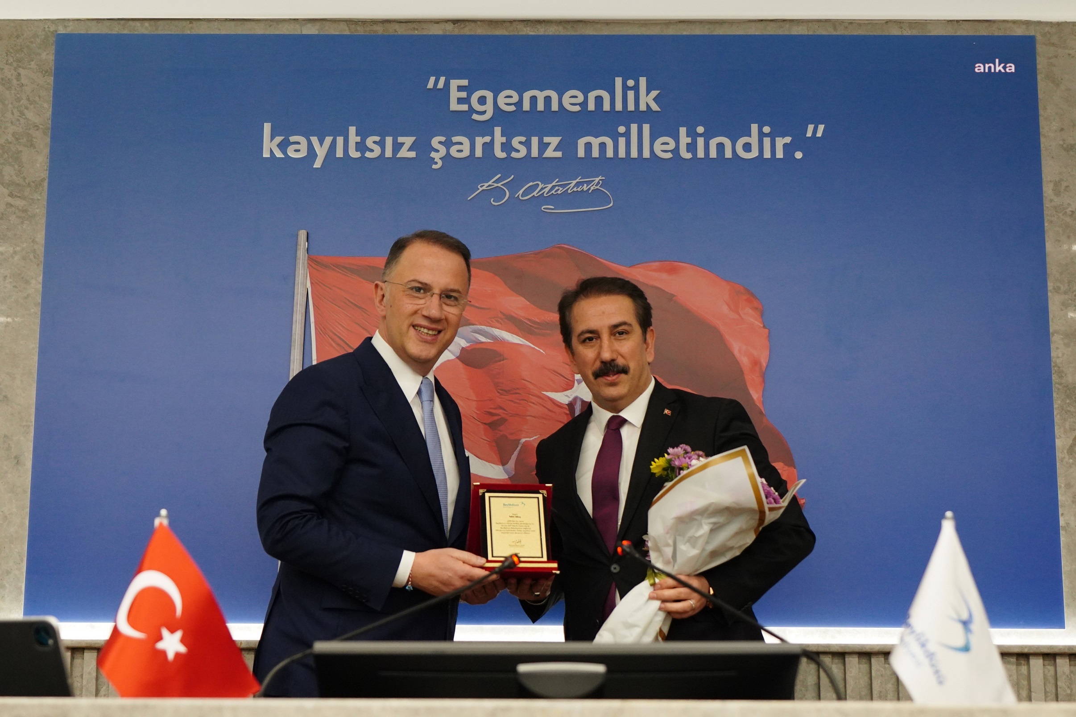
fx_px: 1464
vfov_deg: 27.5
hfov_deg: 40.3
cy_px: 358
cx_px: 538
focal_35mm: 49
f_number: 2.8
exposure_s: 1/250
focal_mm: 33
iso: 1600
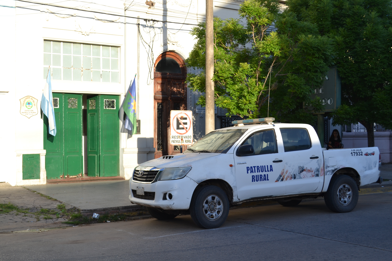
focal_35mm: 48
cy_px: 130
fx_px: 523
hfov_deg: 41.1
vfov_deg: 28.1
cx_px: 196
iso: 100
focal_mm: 32
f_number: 6.3
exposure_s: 1/160
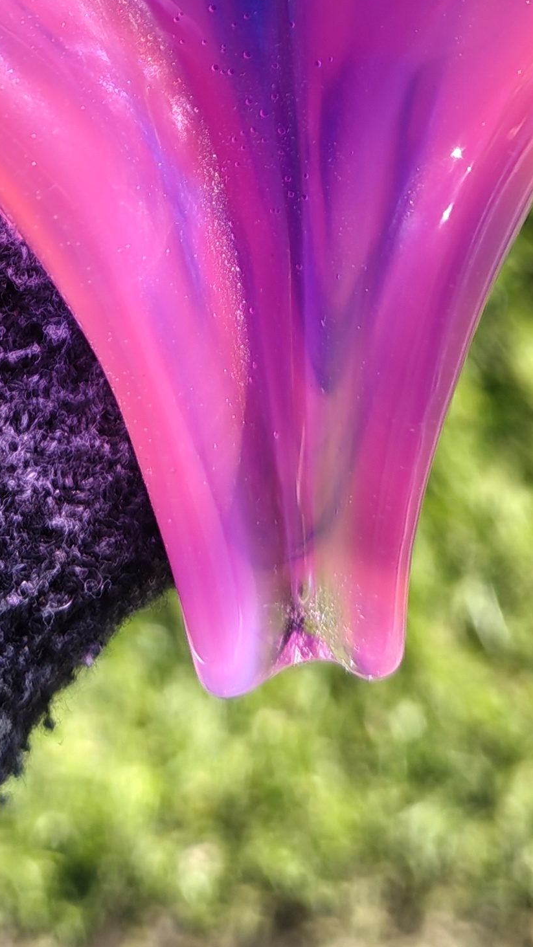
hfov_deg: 16.4
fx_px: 1834
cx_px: 131
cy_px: -175
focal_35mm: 73
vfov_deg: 26.0
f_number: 1.88
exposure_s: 1/223
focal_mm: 5.56
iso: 50
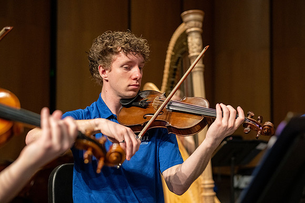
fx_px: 424
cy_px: 102
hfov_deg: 39.6
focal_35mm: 50
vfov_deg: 27.0
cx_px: 152
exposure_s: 1/800
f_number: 2.8
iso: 3200
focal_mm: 50
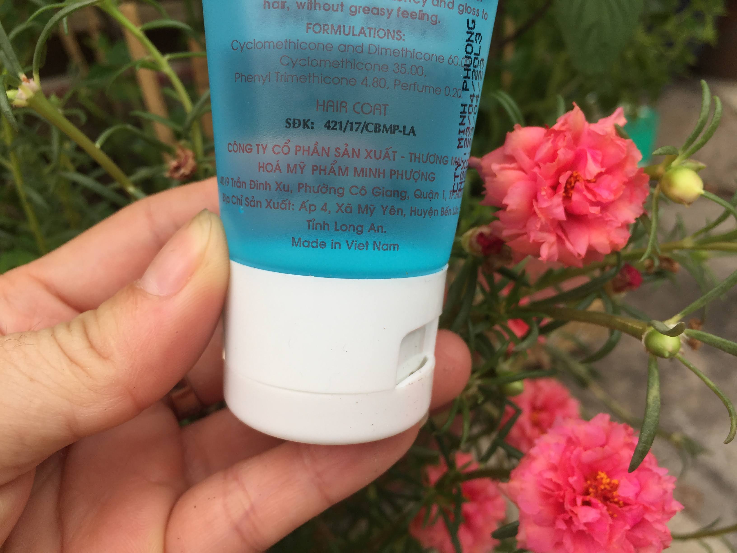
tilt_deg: -23.7
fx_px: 617
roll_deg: -0.3
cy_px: 276
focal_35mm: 29
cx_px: 368
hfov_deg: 61.7
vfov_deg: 48.2
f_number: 2.2
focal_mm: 4.15
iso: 32
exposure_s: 1/534
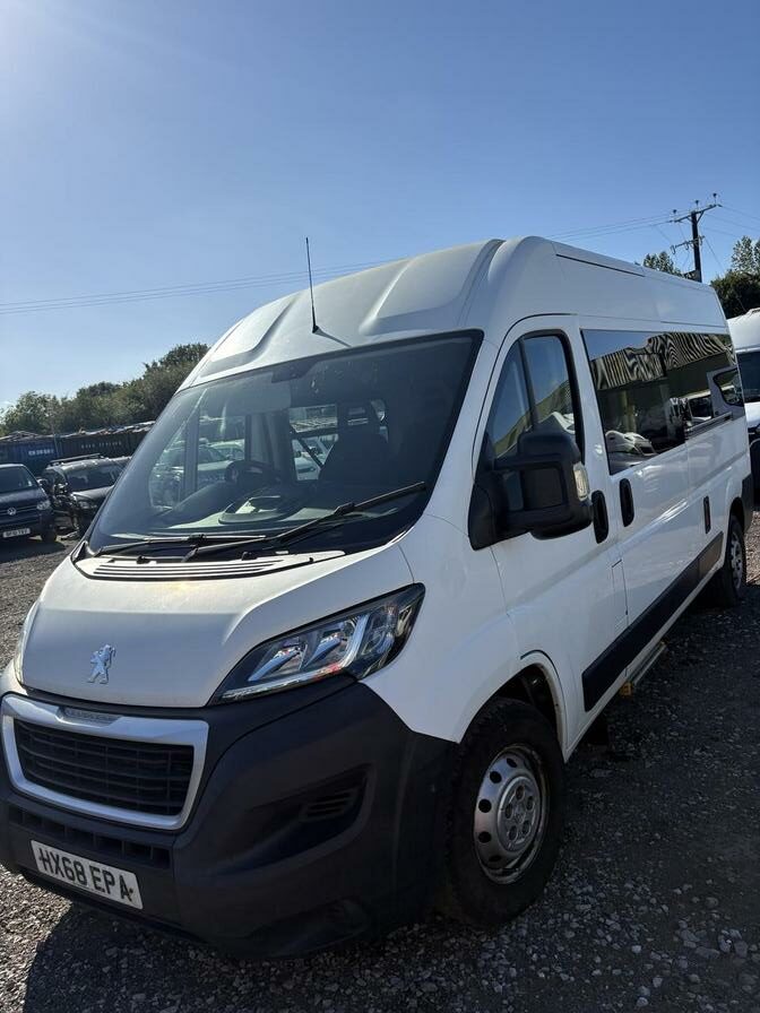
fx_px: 761
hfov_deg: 53.1
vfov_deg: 67.3
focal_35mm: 26
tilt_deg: -1.1
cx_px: 380
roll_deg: +8.5
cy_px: 506
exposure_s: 1/4329
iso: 50
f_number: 1.6
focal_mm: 5.96
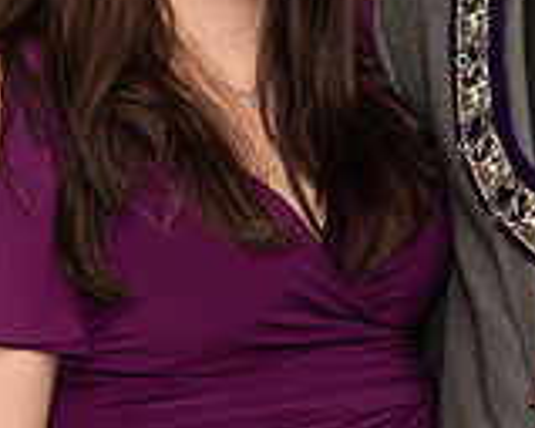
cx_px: 478
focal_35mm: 178
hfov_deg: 10.8
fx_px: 2817
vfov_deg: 8.6
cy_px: -22
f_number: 4
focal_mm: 52
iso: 800
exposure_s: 1/200
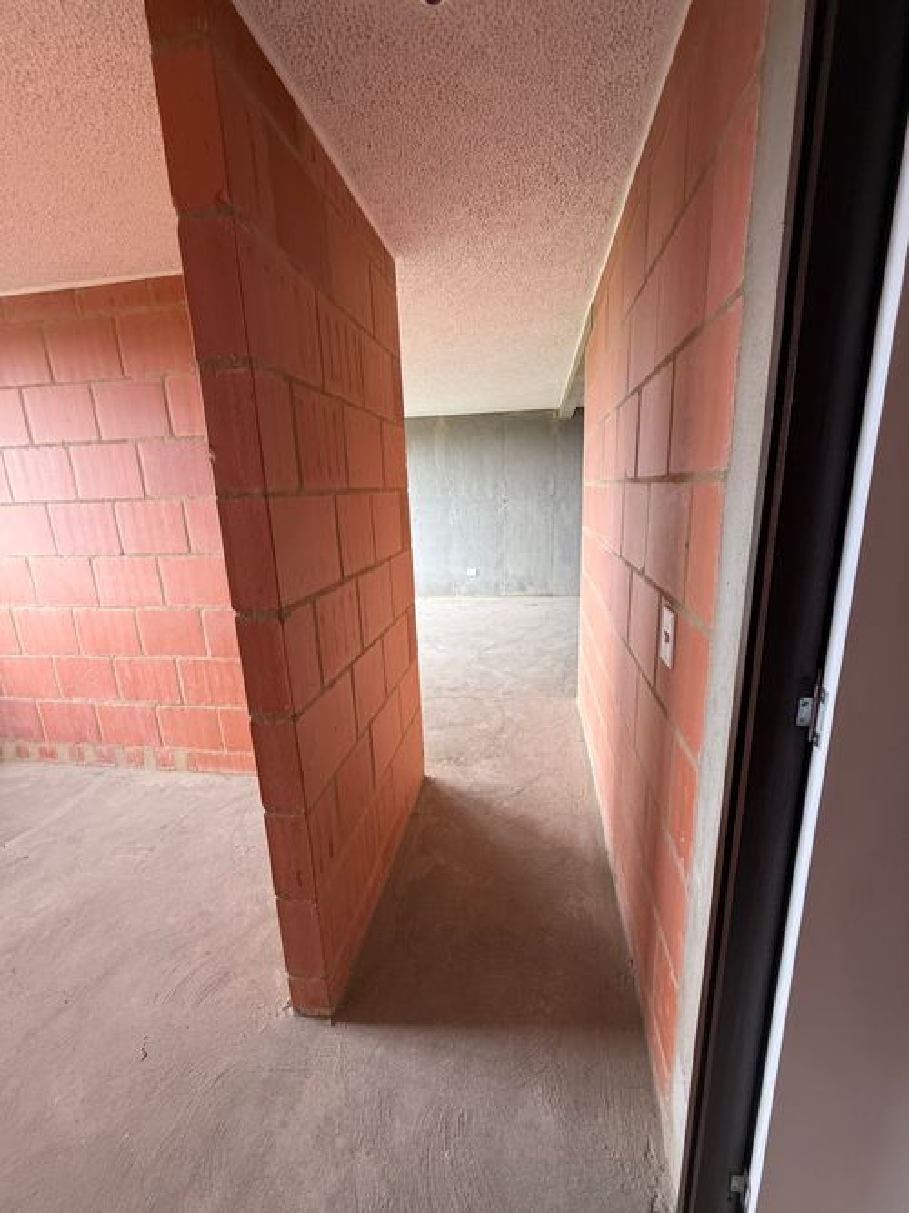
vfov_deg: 102.1
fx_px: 490
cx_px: 454
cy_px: 606
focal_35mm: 14
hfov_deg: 85.7
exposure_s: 1/99
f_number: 2.2
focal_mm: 2.22
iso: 125
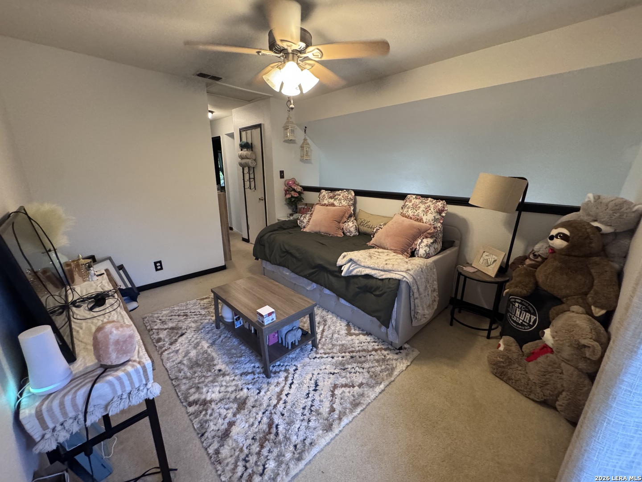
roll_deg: -0.4
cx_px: 321
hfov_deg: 102.1
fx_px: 260
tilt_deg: -16.3
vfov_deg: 85.7
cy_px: 241
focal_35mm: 14
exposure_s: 1/60
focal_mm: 2.22
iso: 640
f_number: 2.2
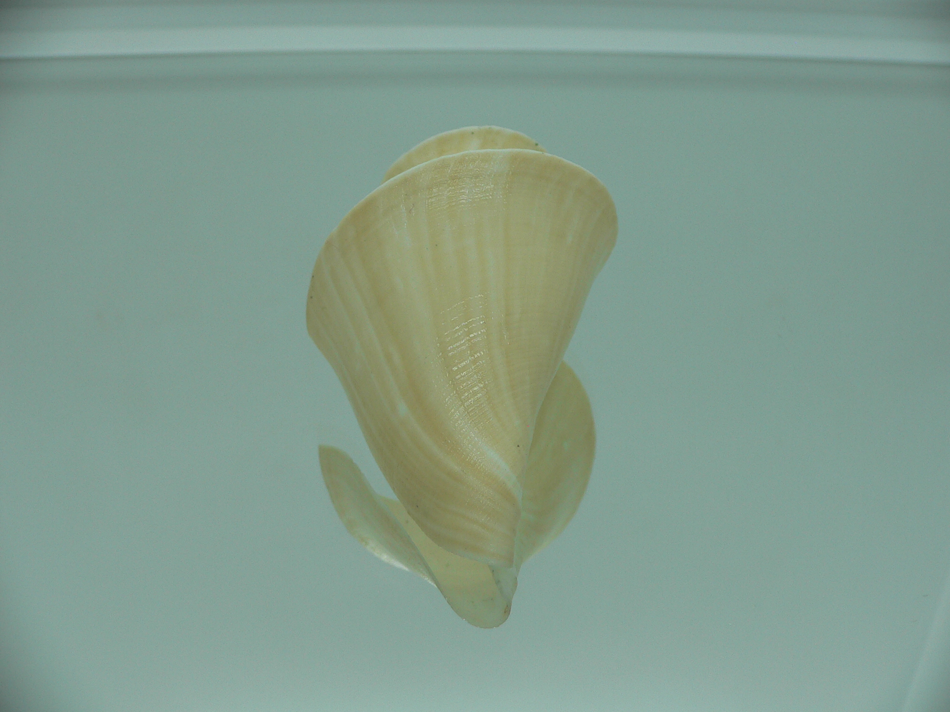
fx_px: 961
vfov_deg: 40.7
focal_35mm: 35
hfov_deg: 52.6
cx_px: 475
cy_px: 356
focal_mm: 4.6
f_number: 2.8
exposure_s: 1/80
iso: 80
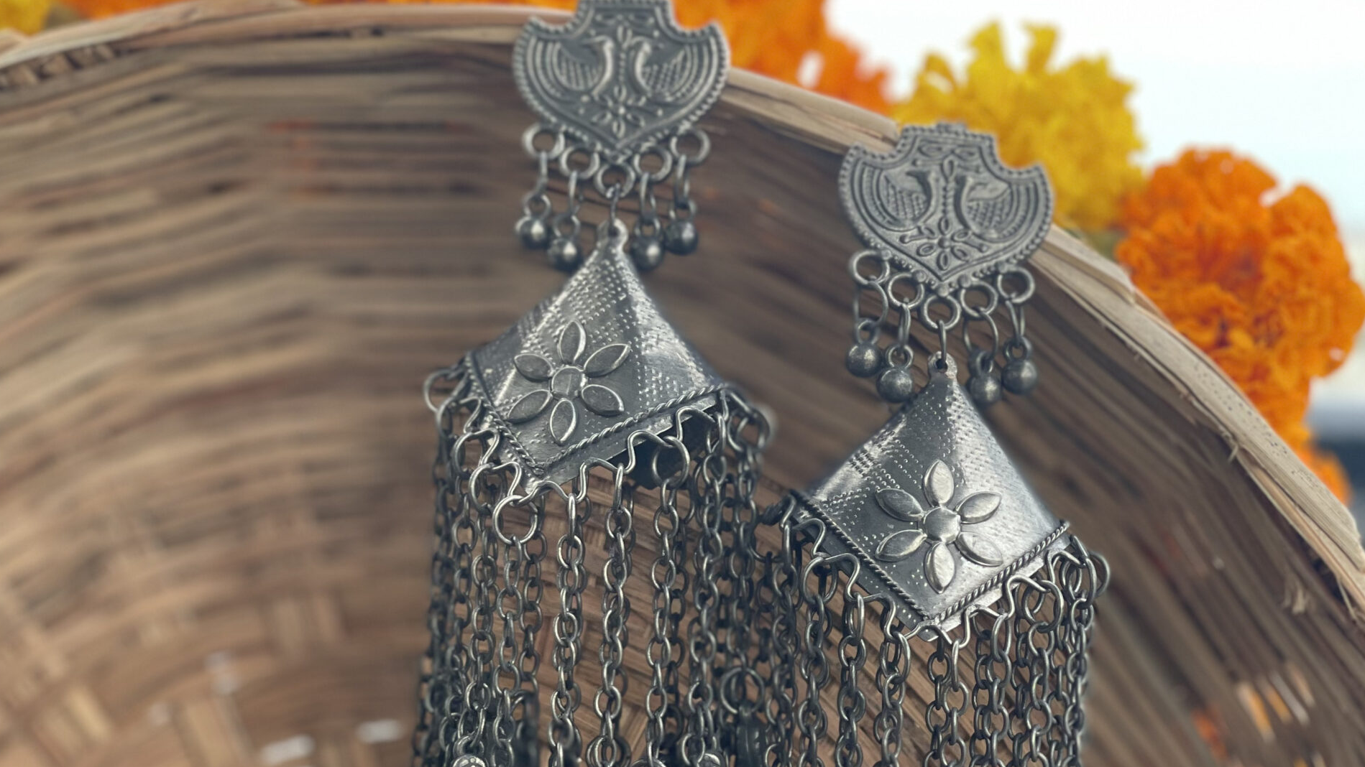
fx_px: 3402
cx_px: 685
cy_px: 419
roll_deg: -2.7
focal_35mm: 94
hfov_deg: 22.7
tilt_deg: -0.5
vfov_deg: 12.9
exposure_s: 1/121
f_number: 2.2
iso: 50
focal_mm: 7.5
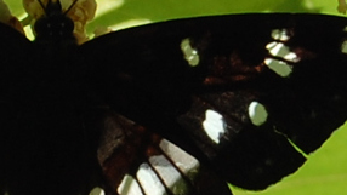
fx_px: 2667
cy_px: 111
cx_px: 56
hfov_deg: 7.4
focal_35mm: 290
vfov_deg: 4.2
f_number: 9
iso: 200
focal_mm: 55
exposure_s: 1/320
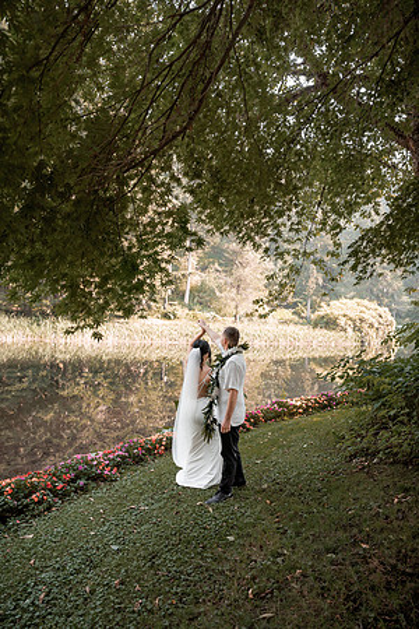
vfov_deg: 73.7
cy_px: 314
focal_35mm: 24
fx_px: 419
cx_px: 210
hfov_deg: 53.1
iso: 320
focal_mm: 24
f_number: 2.8
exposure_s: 1/800
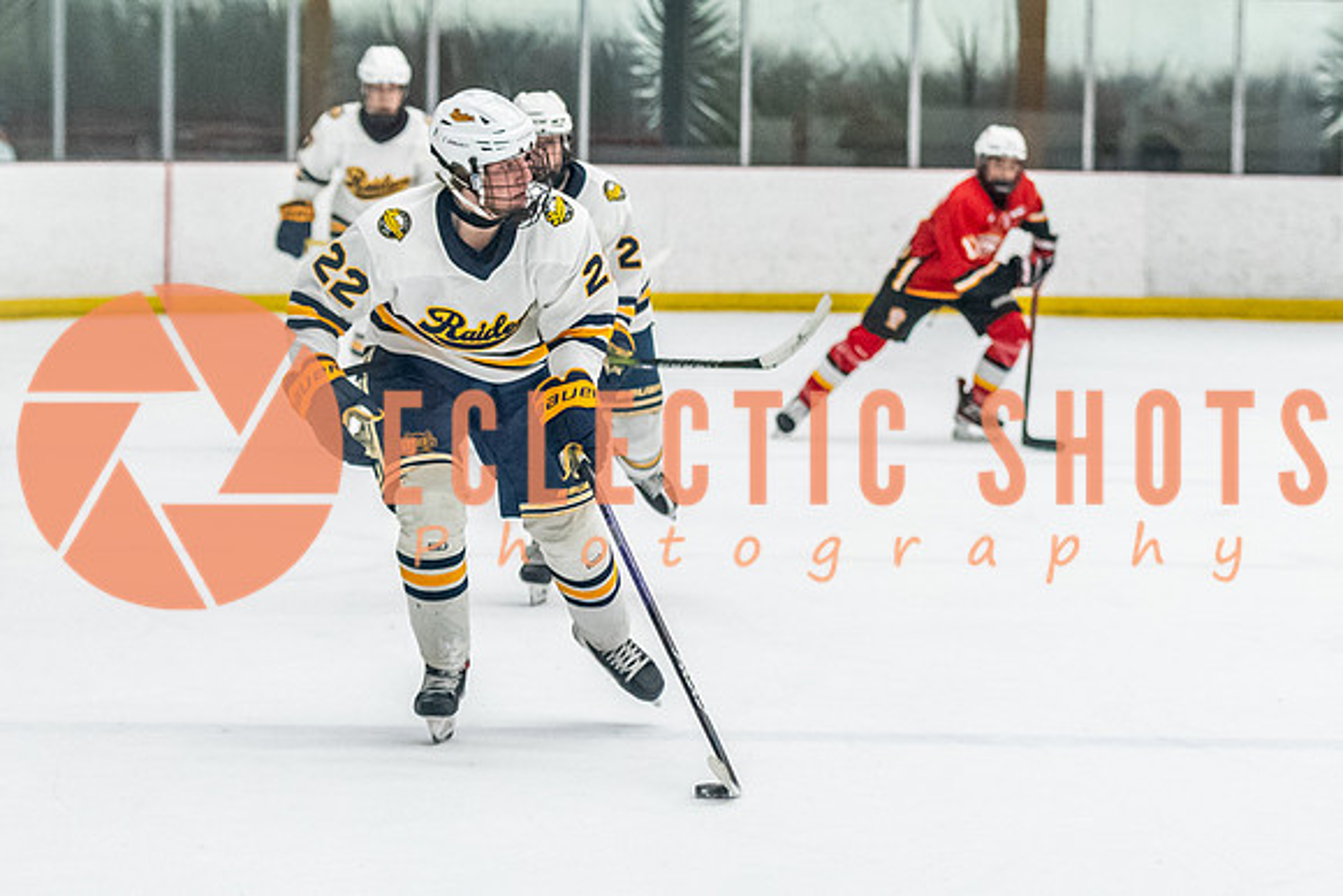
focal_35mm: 233
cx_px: 637
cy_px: 494
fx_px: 8682
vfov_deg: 5.9
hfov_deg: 8.8
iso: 3200
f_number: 2.8
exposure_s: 1/800
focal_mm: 90
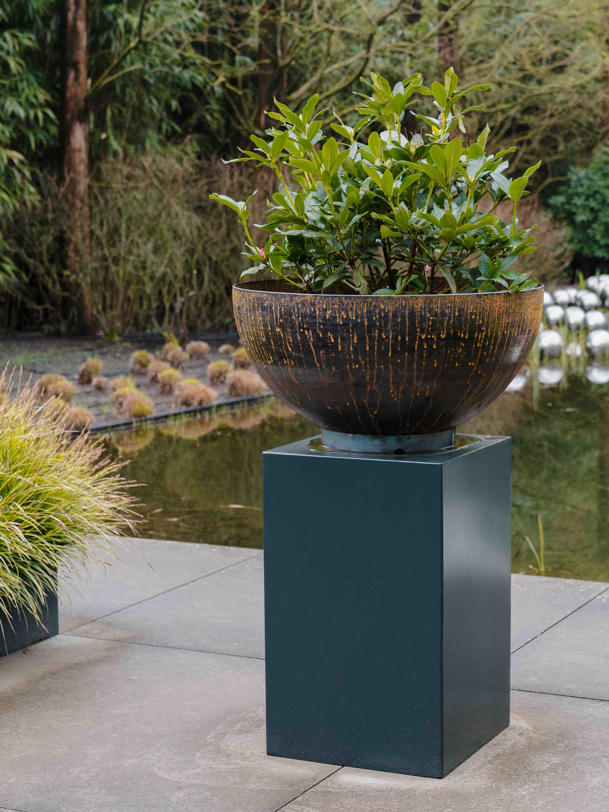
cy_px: 404
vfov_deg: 25.7
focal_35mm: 76
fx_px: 1783
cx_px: 425
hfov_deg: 19.3
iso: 640
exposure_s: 1/160
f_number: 4
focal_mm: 52
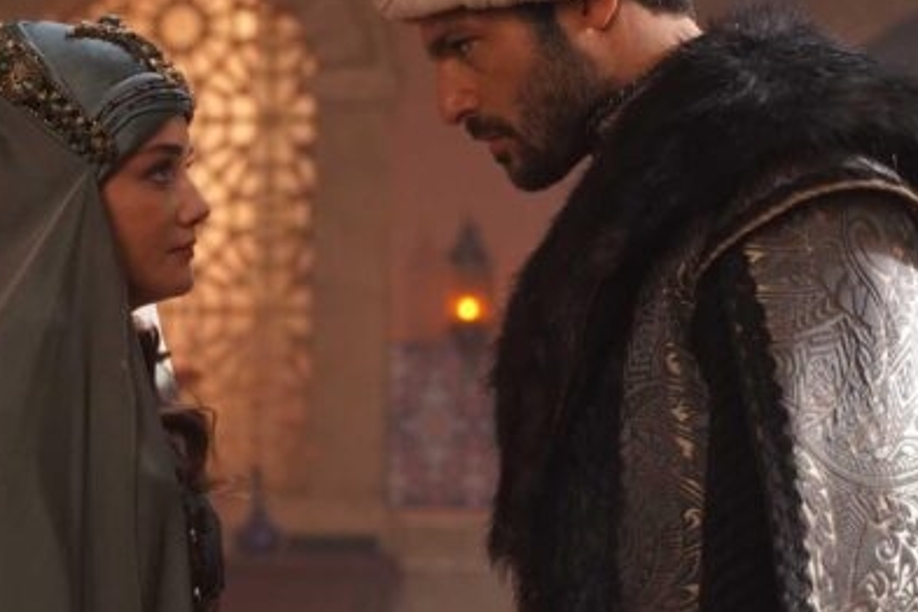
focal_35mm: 88
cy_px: 285
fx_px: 2244
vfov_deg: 15.5
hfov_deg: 23.0
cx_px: 306
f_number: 2.8
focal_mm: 45
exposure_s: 1/100
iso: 3200
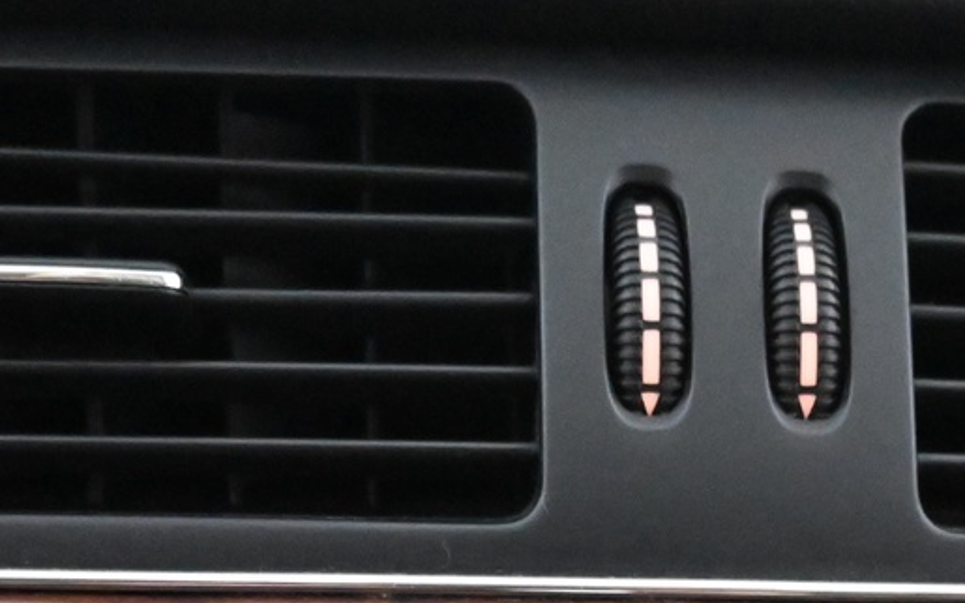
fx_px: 2467
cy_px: 994
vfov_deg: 12.9
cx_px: 738
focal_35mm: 94
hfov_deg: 21.9
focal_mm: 19.5
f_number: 3.8
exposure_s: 1/60
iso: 9000
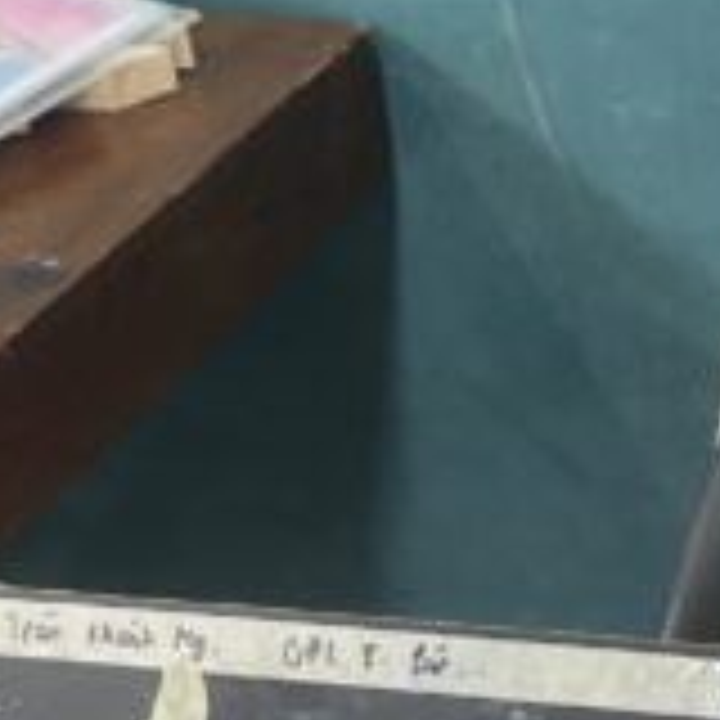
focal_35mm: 144
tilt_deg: -31.8
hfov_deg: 11.1
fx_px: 3389
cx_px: 1386
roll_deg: +0.4
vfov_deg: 12.1
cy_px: 603
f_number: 1.6
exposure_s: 1/100
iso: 50
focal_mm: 5.1
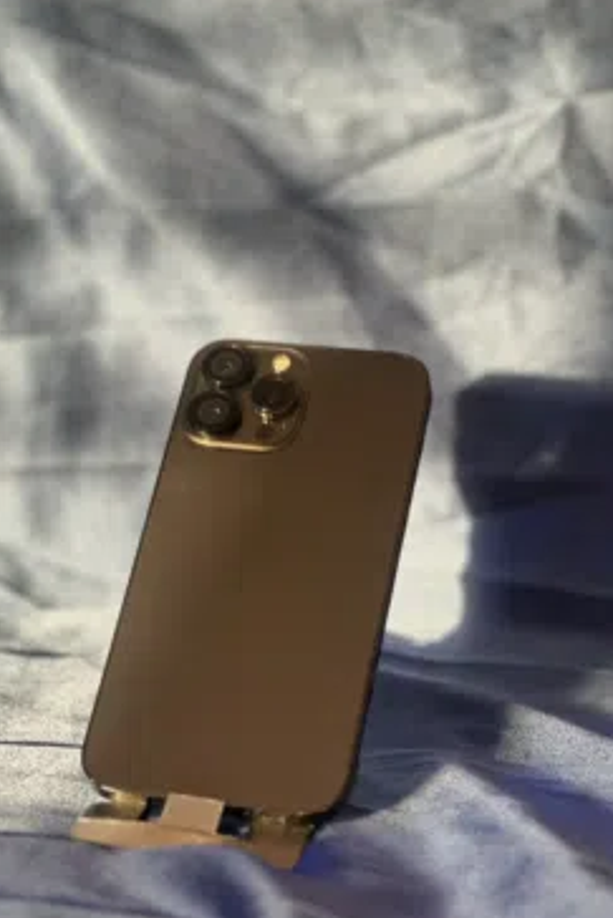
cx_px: 298
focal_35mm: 88
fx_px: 2245
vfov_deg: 23.1
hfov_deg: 15.5
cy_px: 451
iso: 250
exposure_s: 1/121
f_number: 2.8
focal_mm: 9
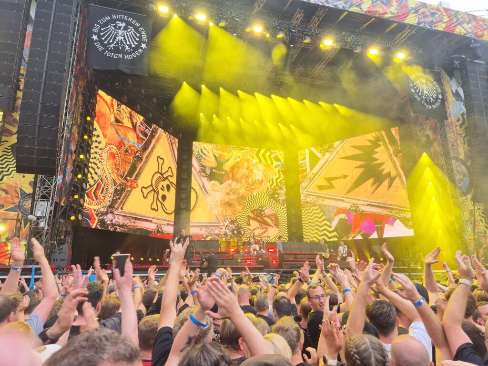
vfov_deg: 58.9
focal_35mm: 23
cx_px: 244
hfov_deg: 73.9
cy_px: 183
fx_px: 324
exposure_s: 1/141
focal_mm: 5.4
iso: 32
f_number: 1.8
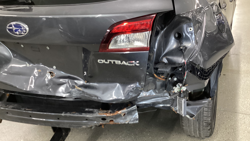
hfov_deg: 56.6
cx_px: 122
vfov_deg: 33.6
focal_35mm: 35
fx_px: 232
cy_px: 85
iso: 400
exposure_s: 1/25
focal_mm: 3.3
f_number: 2.4
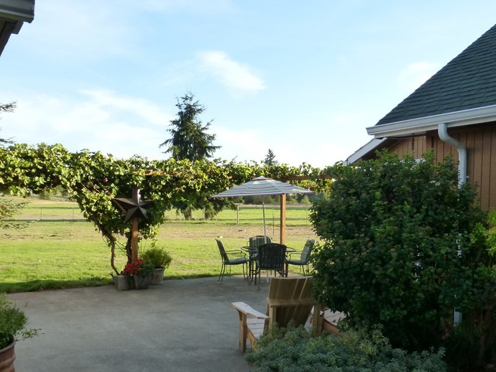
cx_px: 270
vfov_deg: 42.6
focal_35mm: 33
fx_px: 473
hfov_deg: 55.3
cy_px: 236
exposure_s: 1/400
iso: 200
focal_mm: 4.3
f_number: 3.3
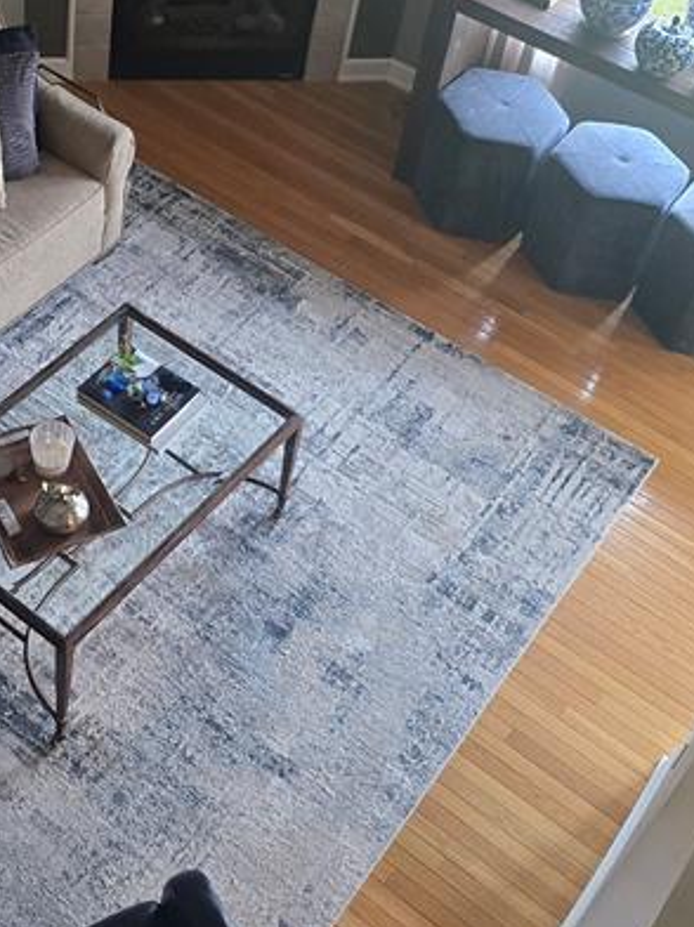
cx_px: 104
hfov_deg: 31.0
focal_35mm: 45
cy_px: 241
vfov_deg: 41.0
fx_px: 1205
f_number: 1.7
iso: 500
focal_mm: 6.3
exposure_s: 1/120
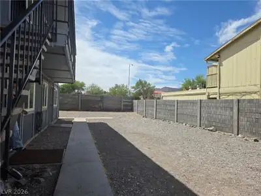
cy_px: 98
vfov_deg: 58.9
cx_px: 130
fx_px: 173
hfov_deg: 73.9
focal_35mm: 23
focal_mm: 6.3
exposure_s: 1/7333
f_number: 1.7
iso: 80
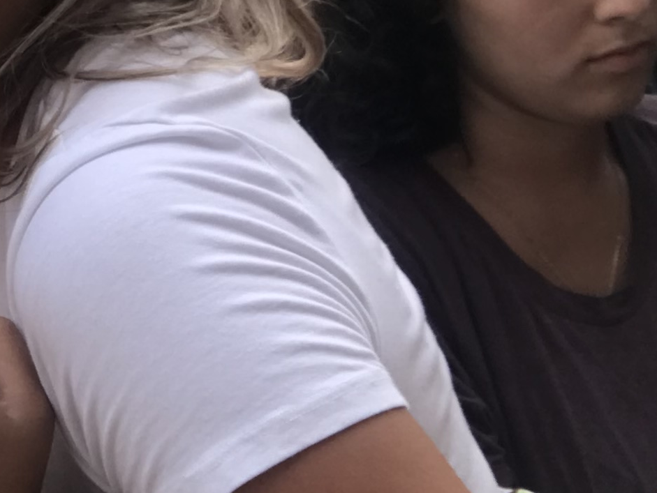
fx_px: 1994
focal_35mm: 105
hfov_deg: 17.7
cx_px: -149
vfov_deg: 14.0
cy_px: 101
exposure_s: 1/40
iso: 25
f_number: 2.2
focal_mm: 2.87
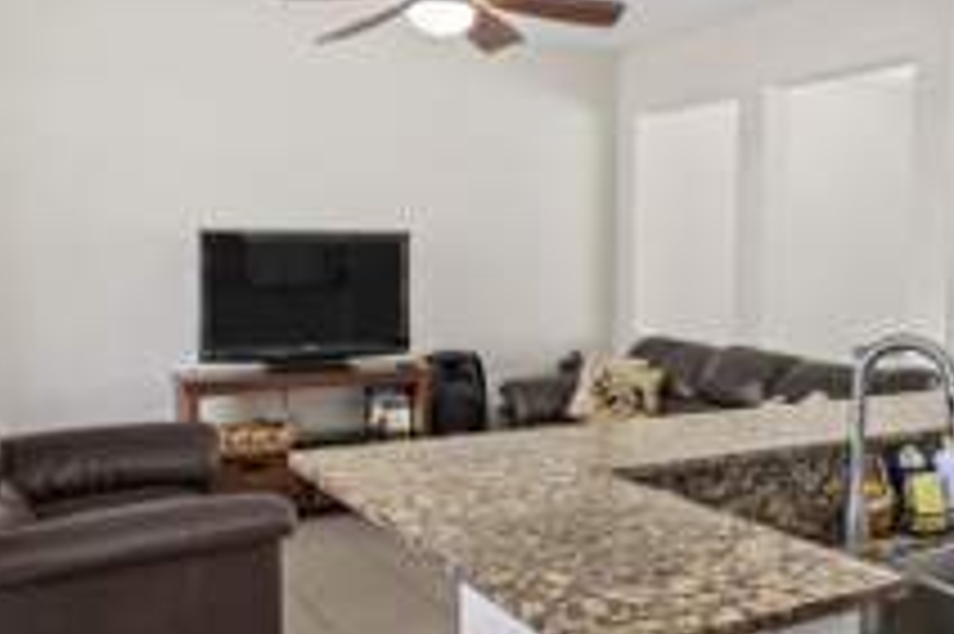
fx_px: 900
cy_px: 636
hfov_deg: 53.9
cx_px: 684
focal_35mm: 34
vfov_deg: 35.1
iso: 125
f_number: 2.8
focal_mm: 10
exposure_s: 1/5
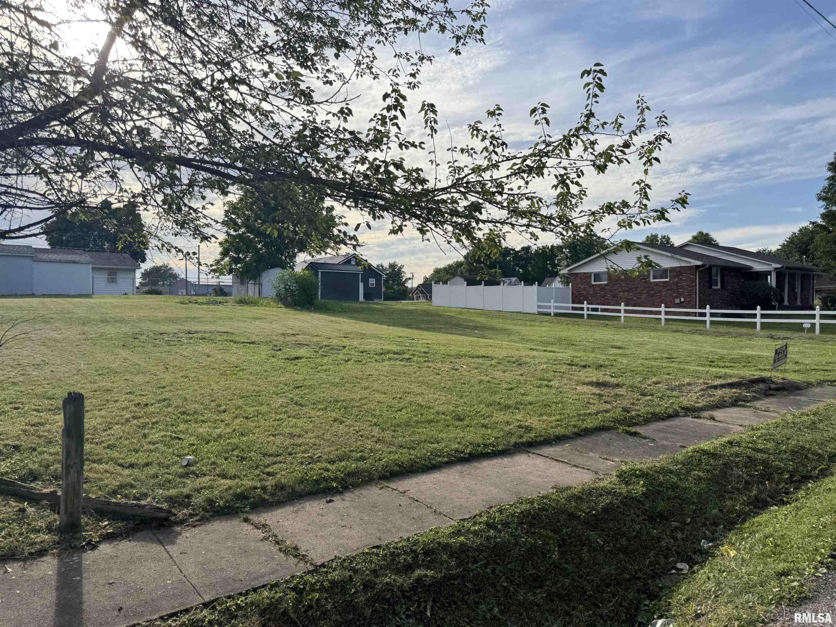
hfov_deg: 71.6
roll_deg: +1.1
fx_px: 580
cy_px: 314
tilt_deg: -0.2
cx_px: 418
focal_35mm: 24
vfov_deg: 56.8
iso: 80
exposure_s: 1/4673
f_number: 1.78
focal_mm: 6.76
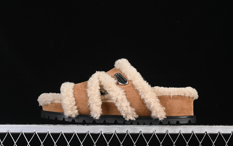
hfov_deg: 26.8
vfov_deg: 16.9
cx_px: 117
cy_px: 76
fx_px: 489
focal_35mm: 77
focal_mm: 50
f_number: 7.1
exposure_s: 1/80
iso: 160
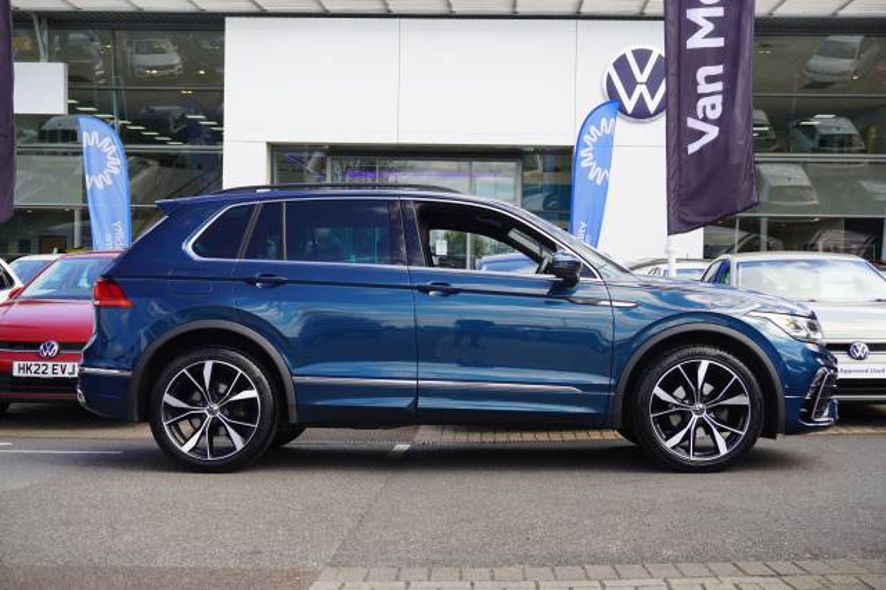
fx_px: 1218
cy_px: 295
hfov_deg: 40.0
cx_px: 443
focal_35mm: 50
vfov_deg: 27.2
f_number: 5.6
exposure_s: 1/80
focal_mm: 33
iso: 100
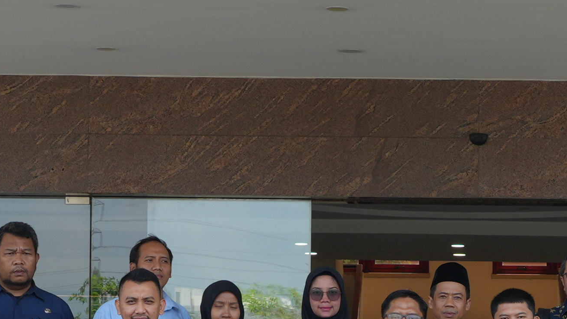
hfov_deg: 13.8
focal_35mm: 155
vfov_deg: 7.7
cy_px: 421
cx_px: 405
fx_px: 2337
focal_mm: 21
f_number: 6.3
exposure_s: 1/125
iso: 160
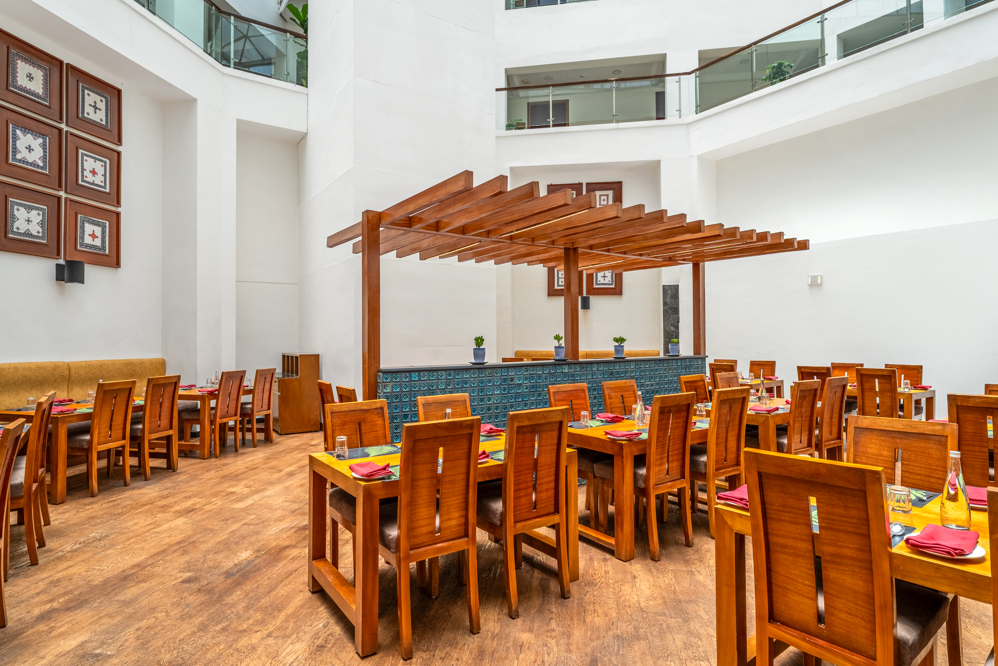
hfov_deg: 86.3
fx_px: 533
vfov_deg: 64.0
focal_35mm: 19
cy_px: 329
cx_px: 500
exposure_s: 1/3200
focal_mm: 18.2
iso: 400
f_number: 9
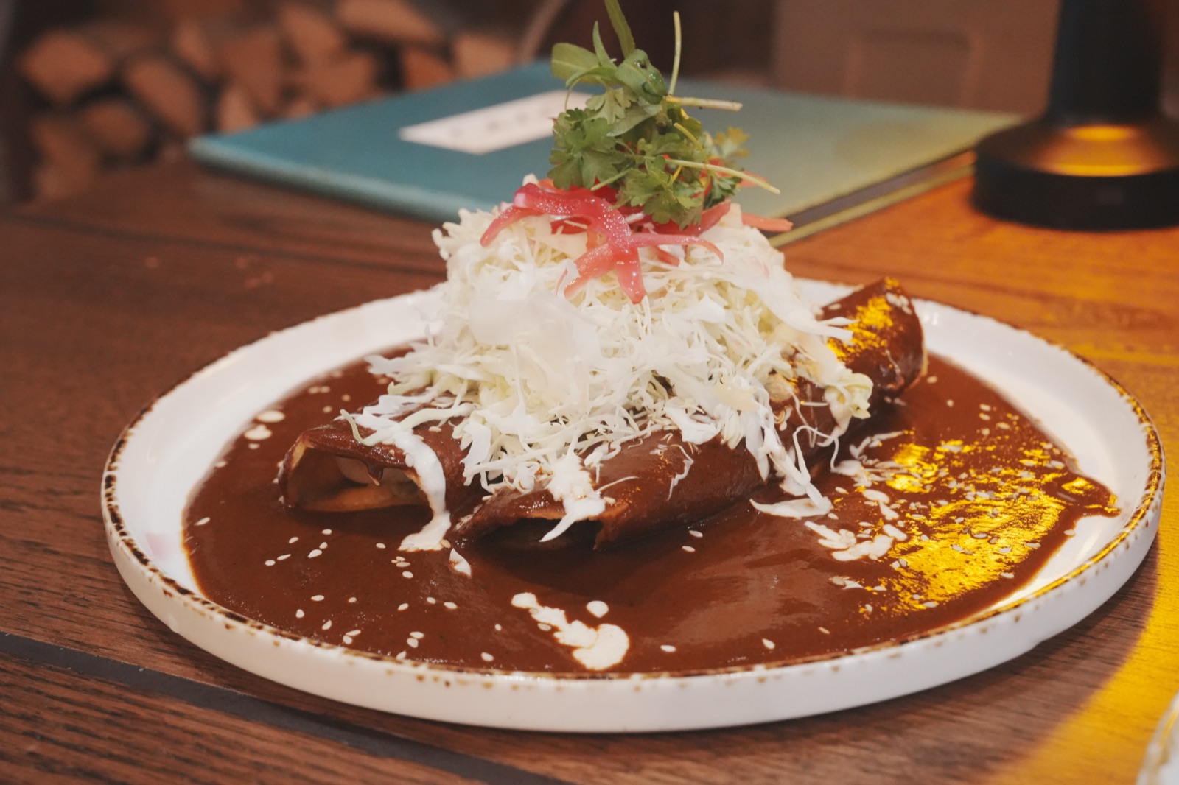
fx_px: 1637
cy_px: 392
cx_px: 590
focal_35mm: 50
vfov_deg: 27.0
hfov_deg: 39.6
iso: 8000
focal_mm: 50
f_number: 9
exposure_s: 1/50
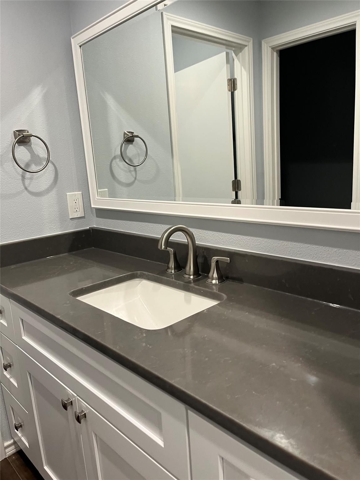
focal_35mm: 26
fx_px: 361
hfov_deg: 53.1
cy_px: 240
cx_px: 180
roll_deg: +4.9
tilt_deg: -12.2
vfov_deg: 67.3
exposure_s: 1/60
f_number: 1.6
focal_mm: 5.1
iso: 125
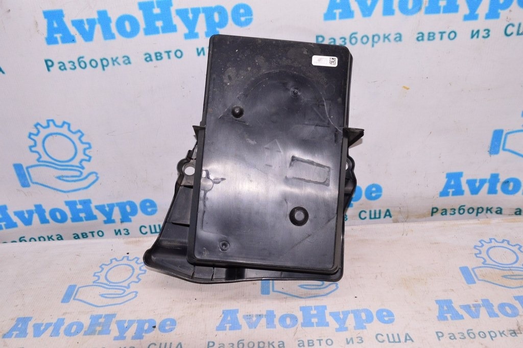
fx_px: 501
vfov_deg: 38.3
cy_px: 174
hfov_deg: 55.1
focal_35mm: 34
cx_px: 262
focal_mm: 23
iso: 1600
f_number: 8
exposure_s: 1/160
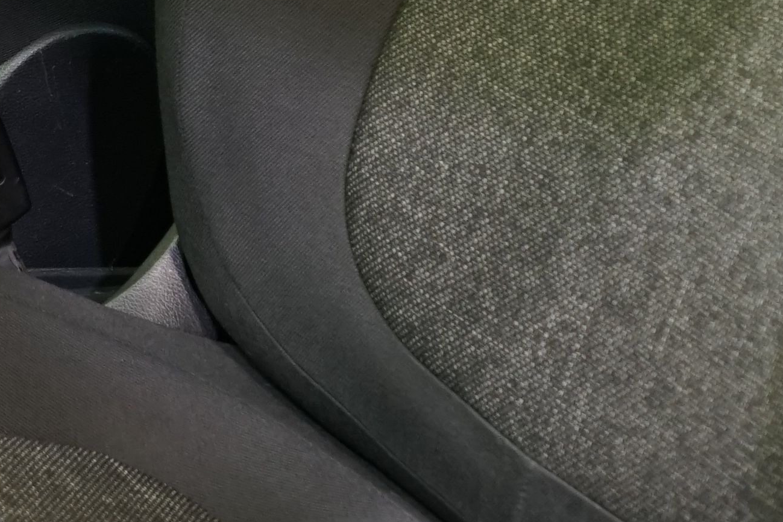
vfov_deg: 10.0
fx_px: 2914
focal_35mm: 134
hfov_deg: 14.6
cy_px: -192
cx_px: -254
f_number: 4.5
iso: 800
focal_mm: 29
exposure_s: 1/10
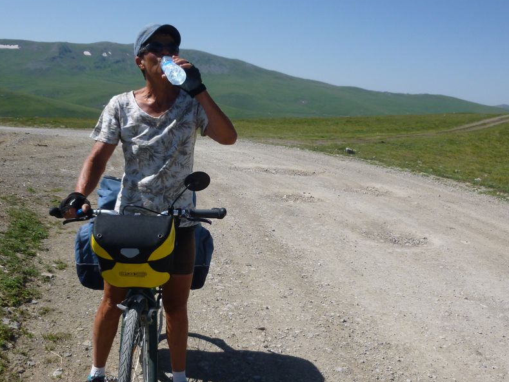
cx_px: 247
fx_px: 559
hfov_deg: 49.0
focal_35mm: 38
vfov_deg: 37.6
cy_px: 219
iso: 100
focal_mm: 4.5
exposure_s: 1/200
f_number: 9
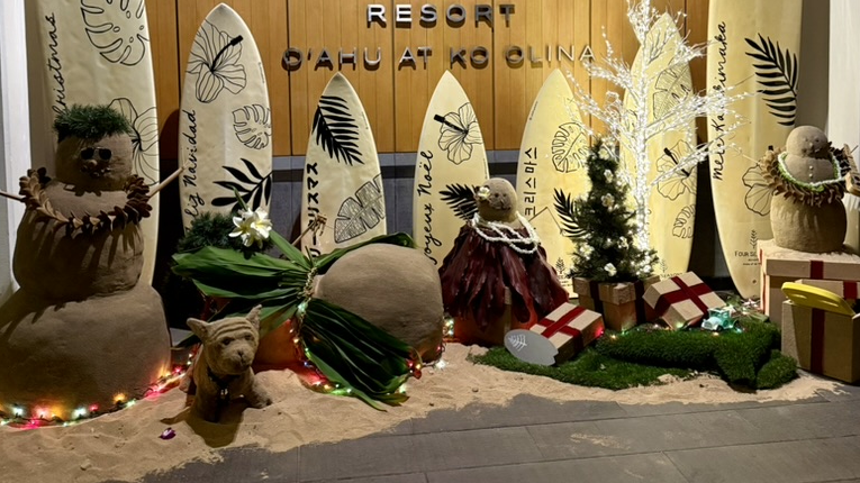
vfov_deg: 33.1
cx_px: 431
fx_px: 798
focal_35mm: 35
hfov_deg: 56.6
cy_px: 124
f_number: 1.78
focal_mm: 6.76
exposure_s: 1/60
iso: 500
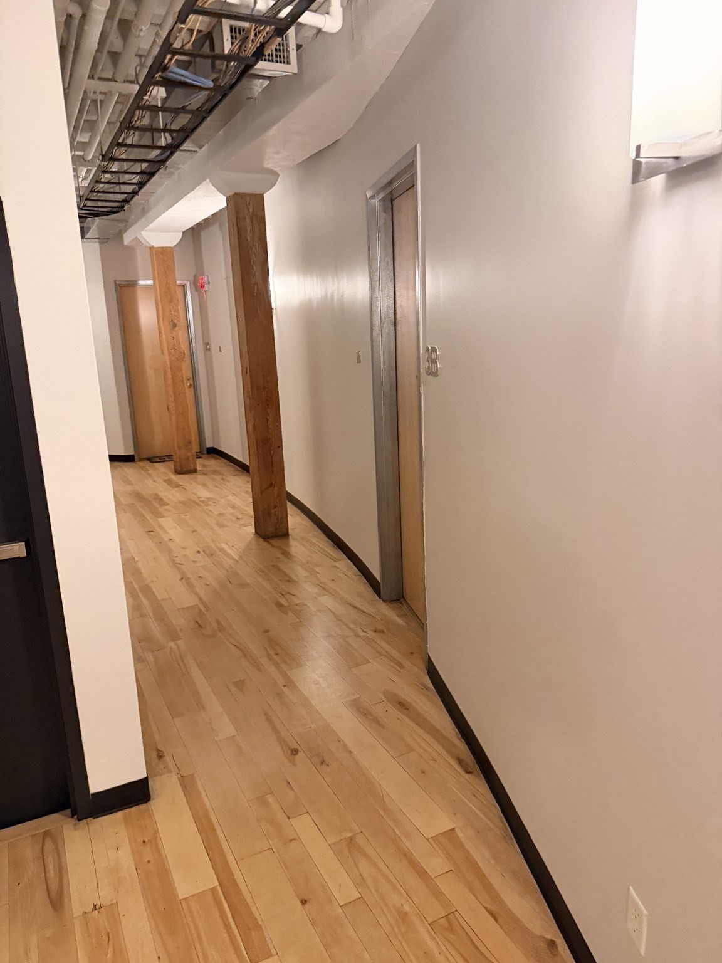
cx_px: 361
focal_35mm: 24
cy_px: 482
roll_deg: +0.9
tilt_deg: -12.2
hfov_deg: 56.8
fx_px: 667
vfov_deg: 71.6
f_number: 1.78
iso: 640
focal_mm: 6.76
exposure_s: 1/60
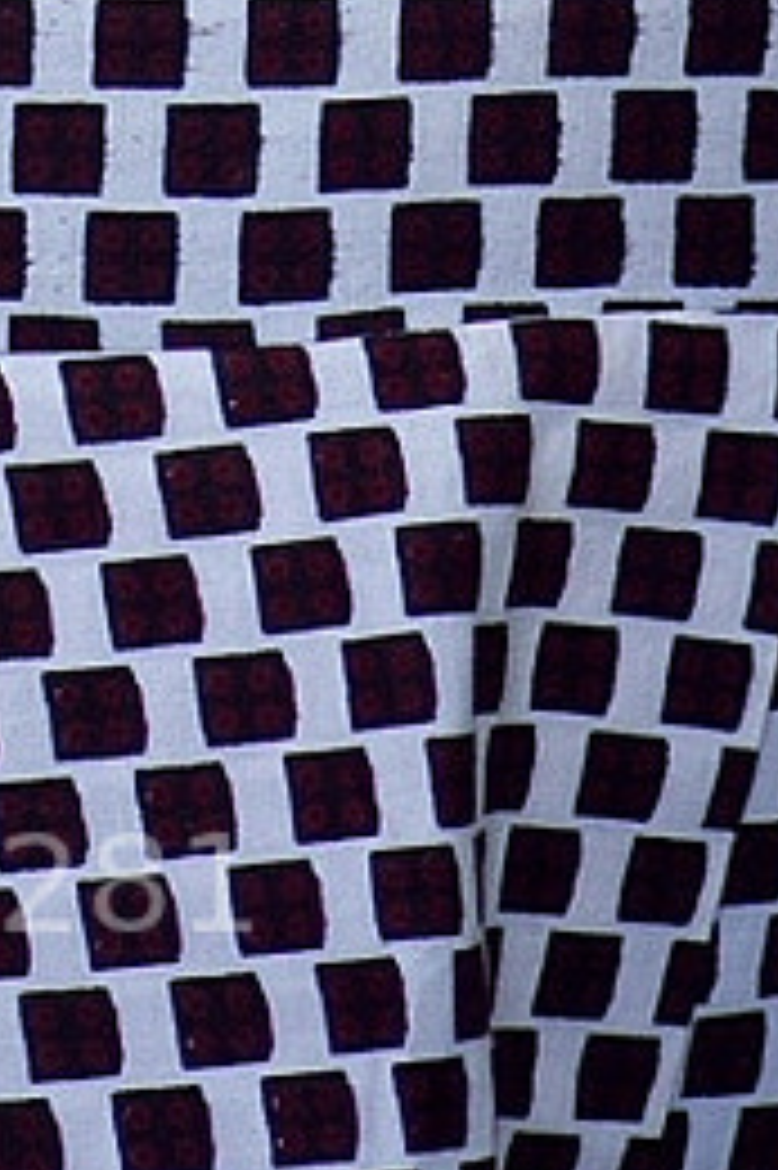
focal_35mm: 523
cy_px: -2362
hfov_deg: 2.6
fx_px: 16975
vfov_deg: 3.8
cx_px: 301
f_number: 1.8
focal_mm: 85
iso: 400
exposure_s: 1/400
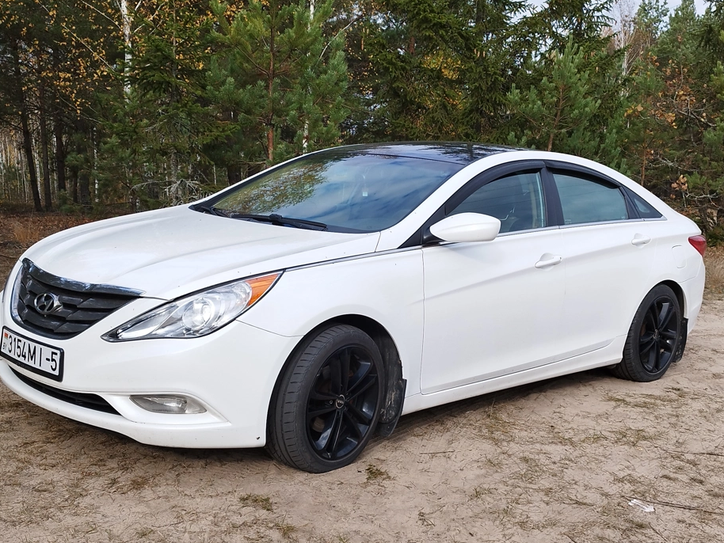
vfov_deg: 34.3
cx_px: 375
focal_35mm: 42
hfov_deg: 44.8
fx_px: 879
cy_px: 319
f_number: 1.89
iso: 50
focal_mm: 5.89
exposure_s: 1/381
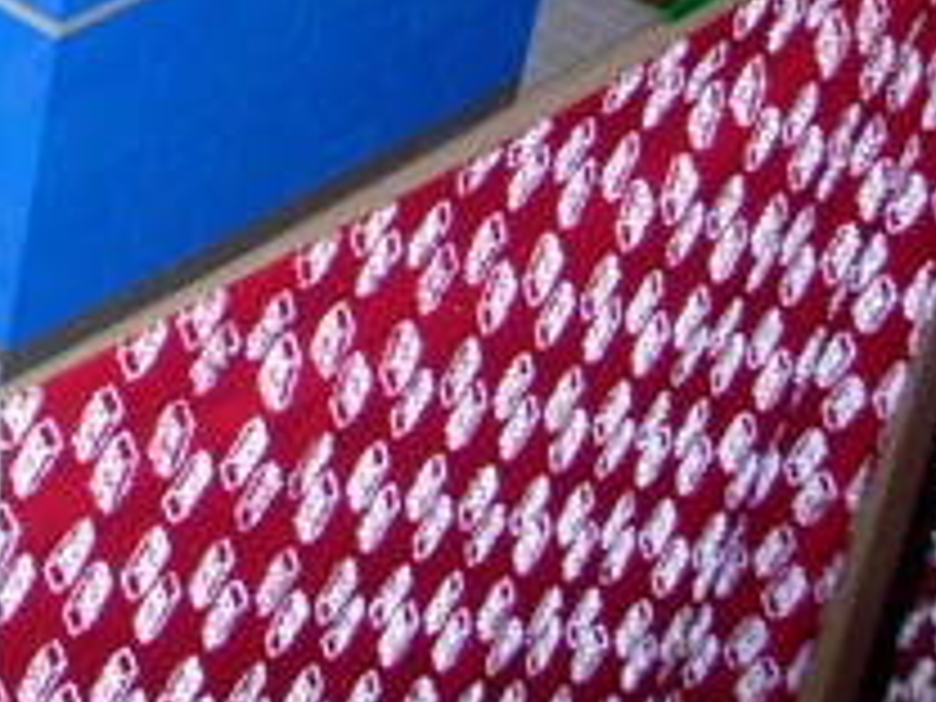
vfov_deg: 9.7
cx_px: -688
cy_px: -531
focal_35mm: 146
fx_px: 3948
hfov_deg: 12.5
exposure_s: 1/64
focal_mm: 7.8
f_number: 2.8
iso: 79
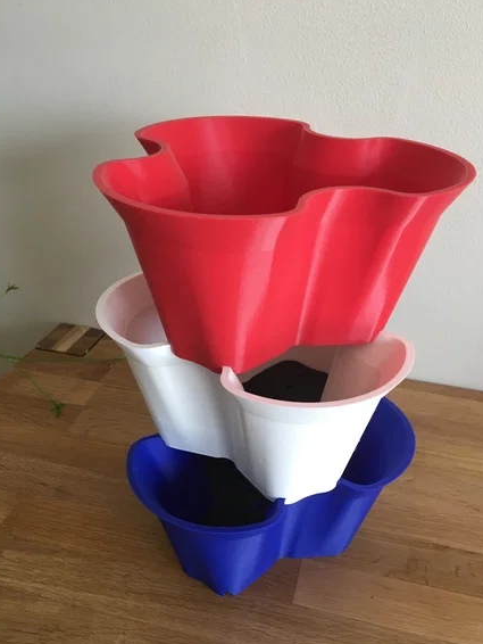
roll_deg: -1.0
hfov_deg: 44.2
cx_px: 255
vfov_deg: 56.7
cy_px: 350
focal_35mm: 32
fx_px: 595
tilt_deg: -31.3
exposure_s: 1/33
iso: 64
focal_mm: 4.15
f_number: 2.2
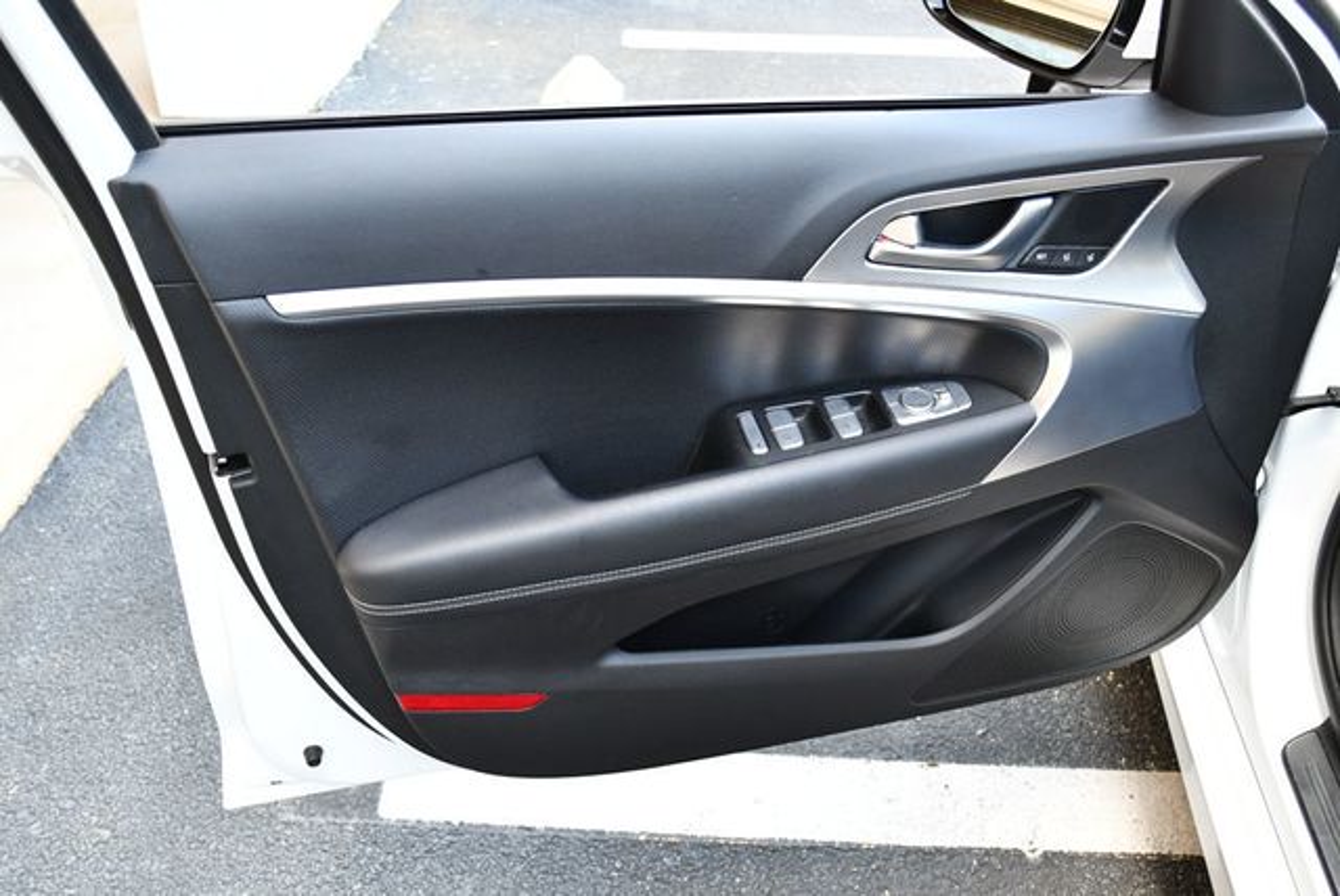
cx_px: 670
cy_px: 448
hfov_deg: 53.1
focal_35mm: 36
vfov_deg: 36.9
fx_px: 1341
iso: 800
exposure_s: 1/250
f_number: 3.5
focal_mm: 18
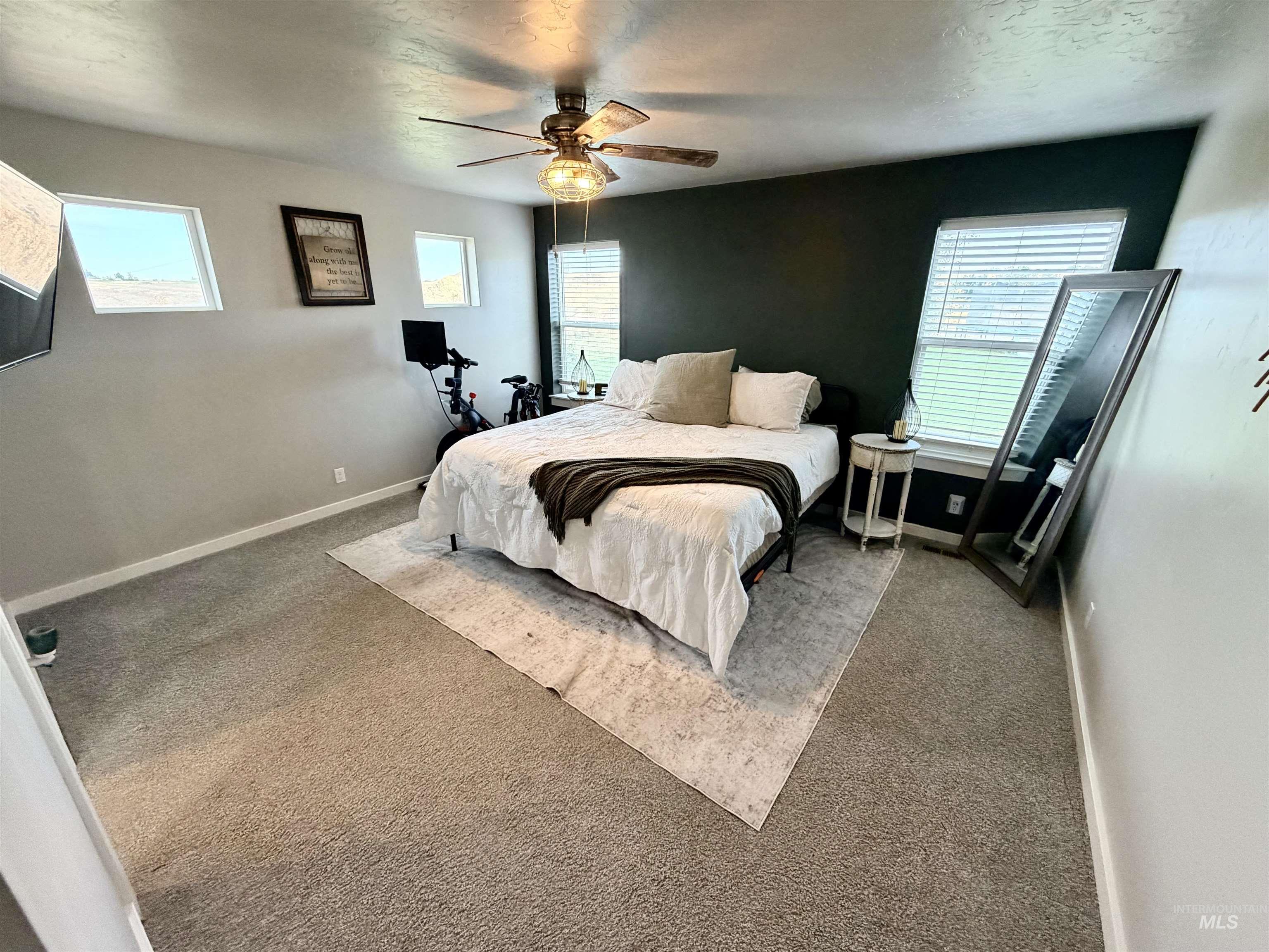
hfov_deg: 102.1
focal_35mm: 14
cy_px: 476
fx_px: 513
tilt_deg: -19.8
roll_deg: +0.1
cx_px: 634
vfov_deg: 85.7
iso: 250
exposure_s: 1/60
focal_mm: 2.22
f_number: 2.2
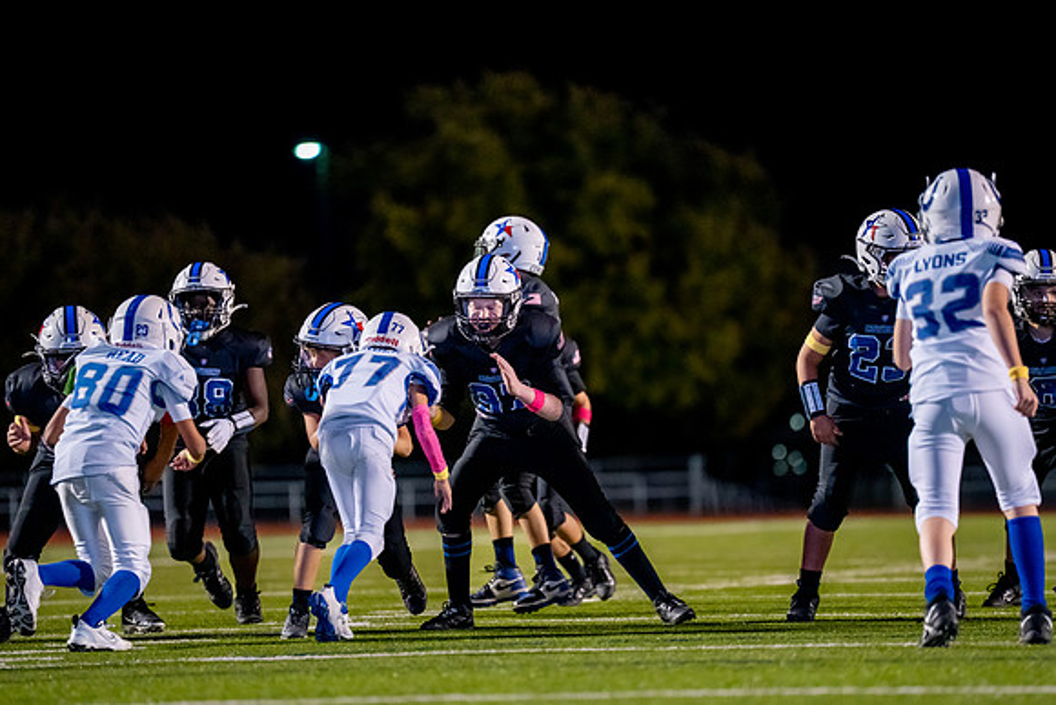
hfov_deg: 9.1
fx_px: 6618
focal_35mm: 226
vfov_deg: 6.1
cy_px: 371
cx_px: 579
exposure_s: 1/1000
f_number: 2.8
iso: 4000
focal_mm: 200
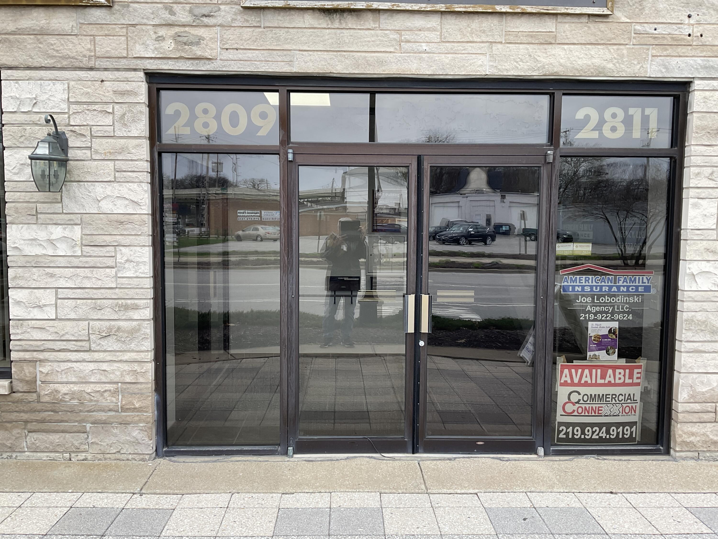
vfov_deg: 48.2
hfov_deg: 61.7
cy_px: 270
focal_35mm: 29
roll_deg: -0.5
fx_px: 602
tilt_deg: -4.8
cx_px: 359
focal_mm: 3
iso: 16
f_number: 1.8
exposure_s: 1/216
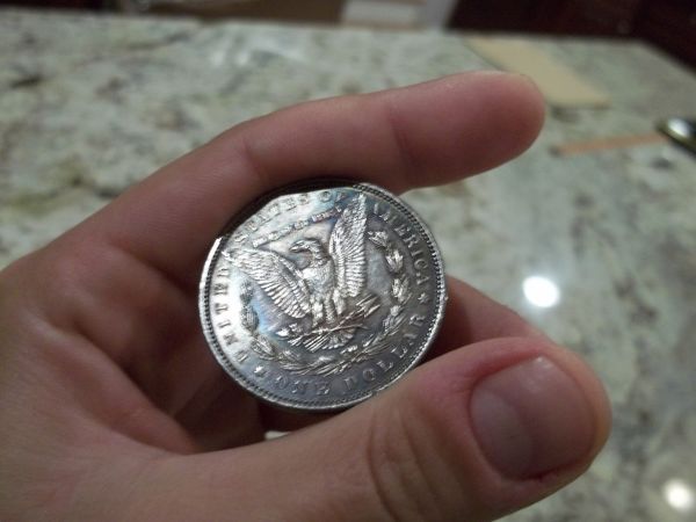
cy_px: 261
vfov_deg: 39.7
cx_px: 348
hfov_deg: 51.4
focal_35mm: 36
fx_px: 724
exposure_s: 1/13
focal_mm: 6.5
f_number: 3.1
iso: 160
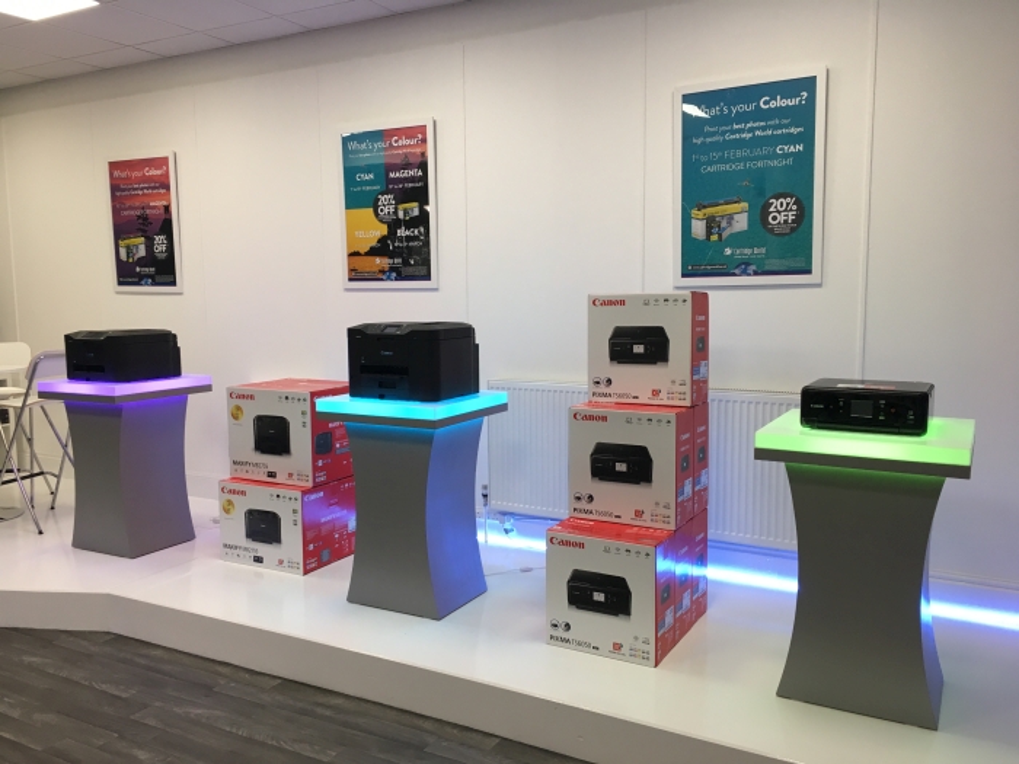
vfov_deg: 48.2
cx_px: 510
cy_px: 382
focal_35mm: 29
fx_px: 854
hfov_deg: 61.7
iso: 40
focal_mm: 4.15
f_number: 2.2
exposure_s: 1/33
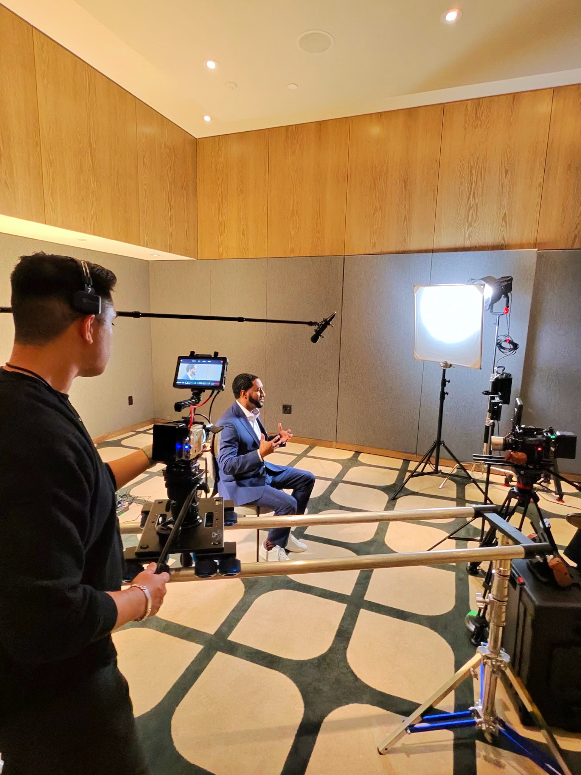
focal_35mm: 13
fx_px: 291
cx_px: 290
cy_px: 388
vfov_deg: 106.2
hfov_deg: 89.9
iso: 295
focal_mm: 2.24
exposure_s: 1/59.9
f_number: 2.2
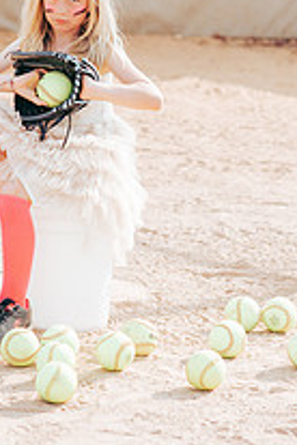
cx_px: 77
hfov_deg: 7.4
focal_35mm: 185
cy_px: 39
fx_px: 2289
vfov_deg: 11.0
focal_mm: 85
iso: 160
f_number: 2.8
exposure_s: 1/1250
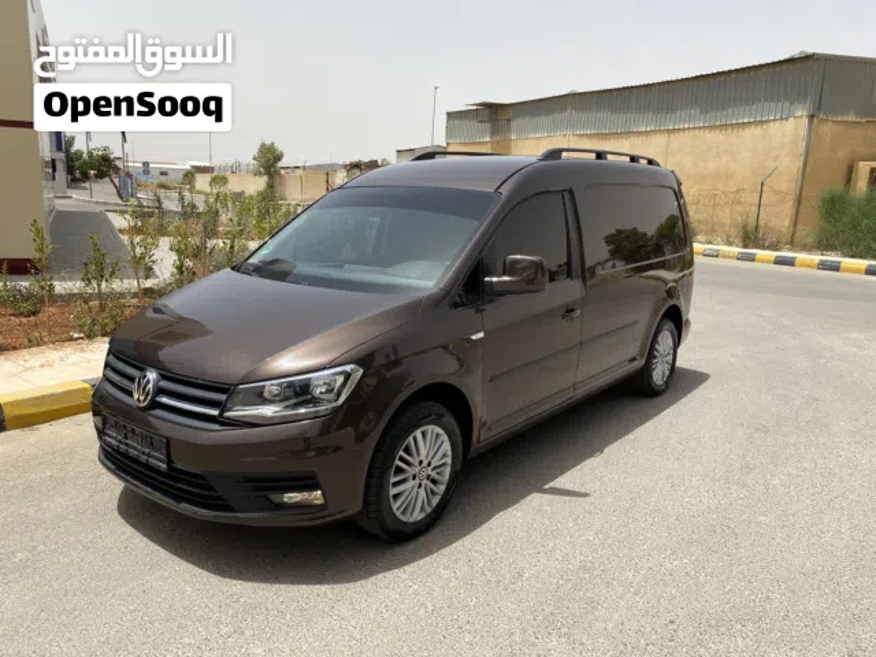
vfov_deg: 53.1
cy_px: 328
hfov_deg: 67.3
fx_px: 658
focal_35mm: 26
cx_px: 438
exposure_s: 1/2967
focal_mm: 4.25
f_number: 1.8
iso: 32
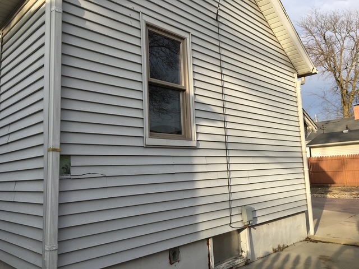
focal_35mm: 29
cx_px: 180
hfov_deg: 61.7
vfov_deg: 48.2
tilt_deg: +9.7
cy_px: 134
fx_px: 301
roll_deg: +1.8
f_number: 2.2
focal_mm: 4.15
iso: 25
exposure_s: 1/874
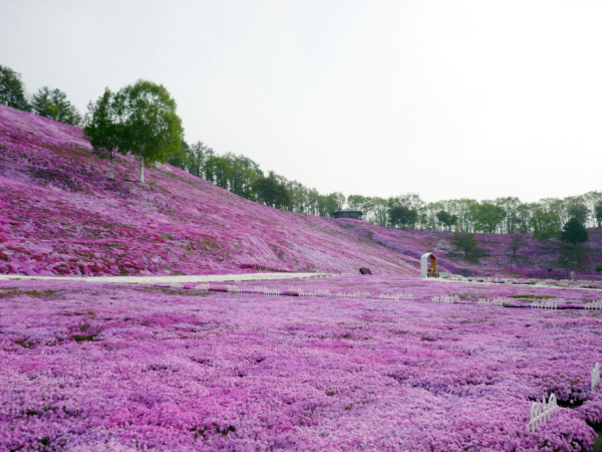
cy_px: 226
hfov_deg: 55.4
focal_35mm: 33
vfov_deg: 42.9
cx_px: 301
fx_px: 574
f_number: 8
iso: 100
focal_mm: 5.5
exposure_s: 1/200
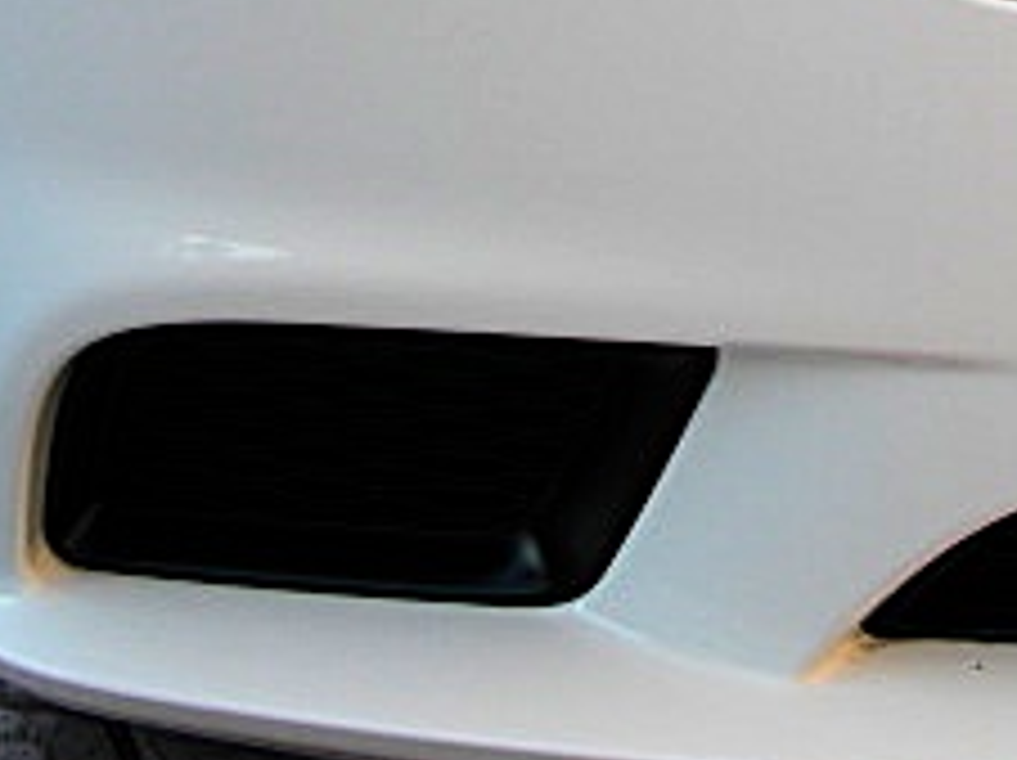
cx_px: 994
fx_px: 2994
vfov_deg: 14.0
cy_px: -180
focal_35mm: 102
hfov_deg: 18.8
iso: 50
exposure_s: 1/60
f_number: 2.8
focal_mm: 6.3
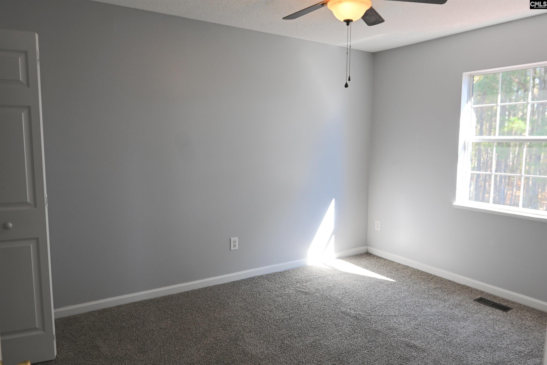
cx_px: 274
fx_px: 365
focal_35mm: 24
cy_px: 182
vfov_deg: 53.1
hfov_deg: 73.7
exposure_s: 1/200
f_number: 4
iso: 400
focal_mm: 16
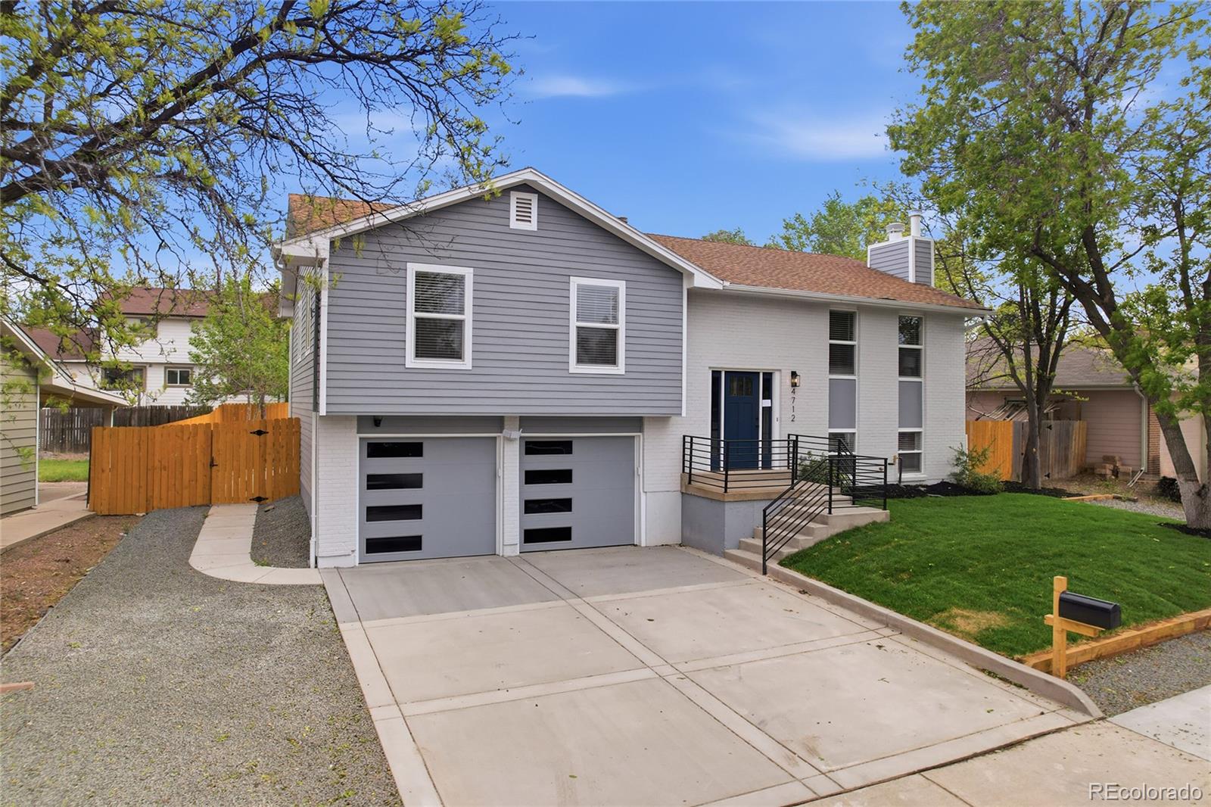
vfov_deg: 57.2
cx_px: 606
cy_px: 404
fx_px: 740
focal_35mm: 22
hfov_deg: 78.6
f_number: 2.8
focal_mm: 8.4
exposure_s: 1/100
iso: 100
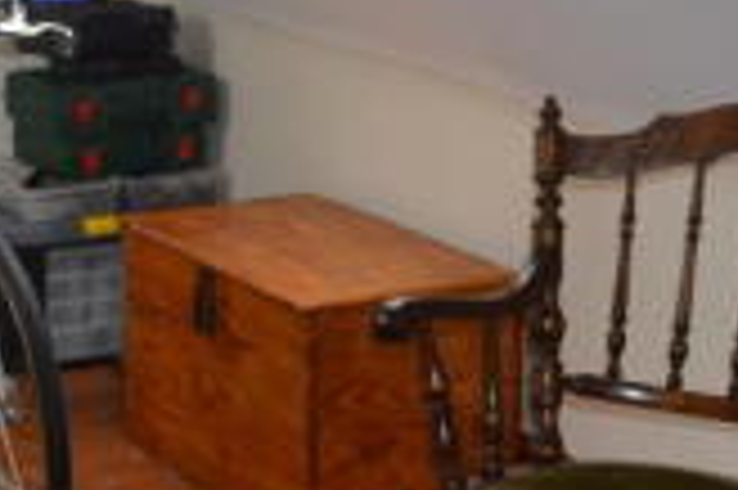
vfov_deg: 12.6
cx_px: 72
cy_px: 130
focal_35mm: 108
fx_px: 2212
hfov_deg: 18.6
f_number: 4
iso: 100
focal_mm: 18
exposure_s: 1/60
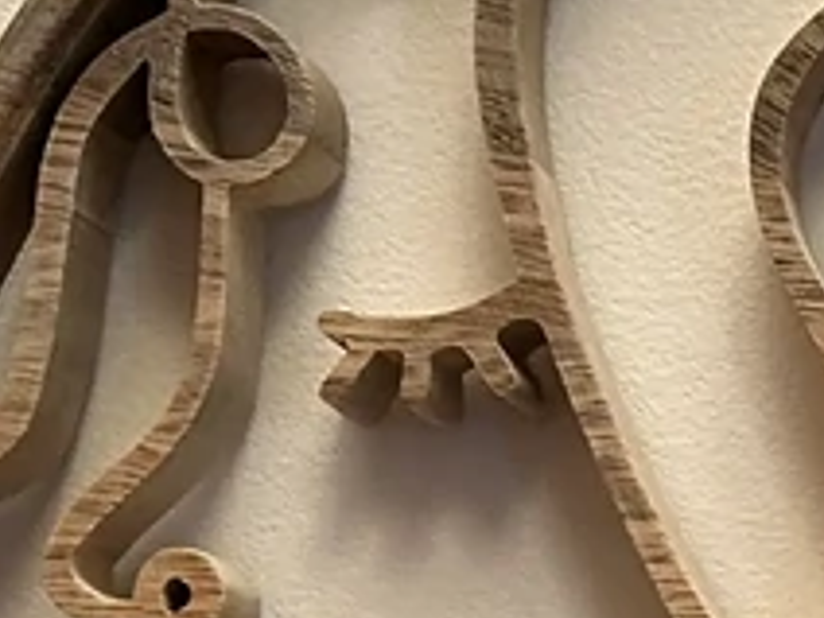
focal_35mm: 172
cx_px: 1597
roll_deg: -1.2
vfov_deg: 8.3
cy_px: 1073
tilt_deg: -0.9
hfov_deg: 10.6
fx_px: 4094
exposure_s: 1/50
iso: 125
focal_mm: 5.7
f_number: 1.5
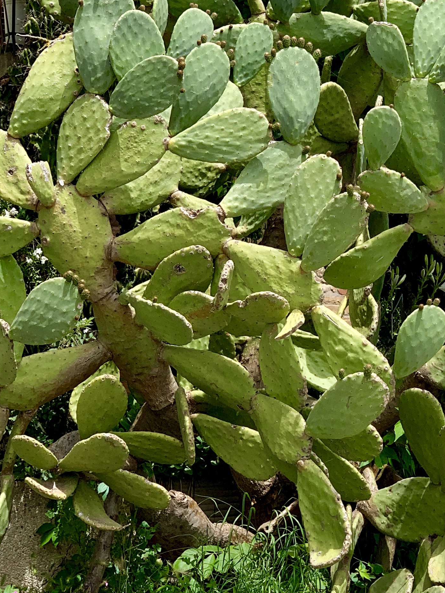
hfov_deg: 13.0
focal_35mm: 113
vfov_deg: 17.4
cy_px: 291
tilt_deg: +0.7
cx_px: 389
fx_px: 1936
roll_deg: -0.1
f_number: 2.4
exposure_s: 1/500
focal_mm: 6
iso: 16
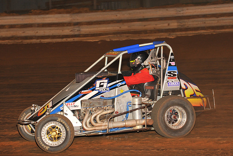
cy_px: 78
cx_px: 116
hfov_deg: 15.1
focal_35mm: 136
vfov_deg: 10.1
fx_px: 880
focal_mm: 135
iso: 1000
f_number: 6.3
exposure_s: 1/320
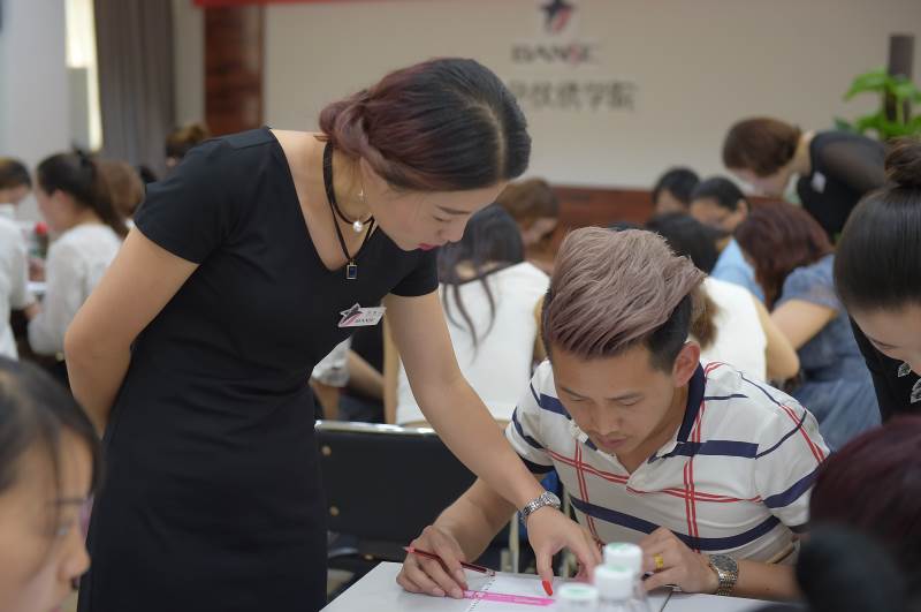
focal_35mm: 62
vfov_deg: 21.8
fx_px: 1584
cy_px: 306
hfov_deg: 32.4
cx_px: 460
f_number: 4
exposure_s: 1/200
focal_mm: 62
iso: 1250
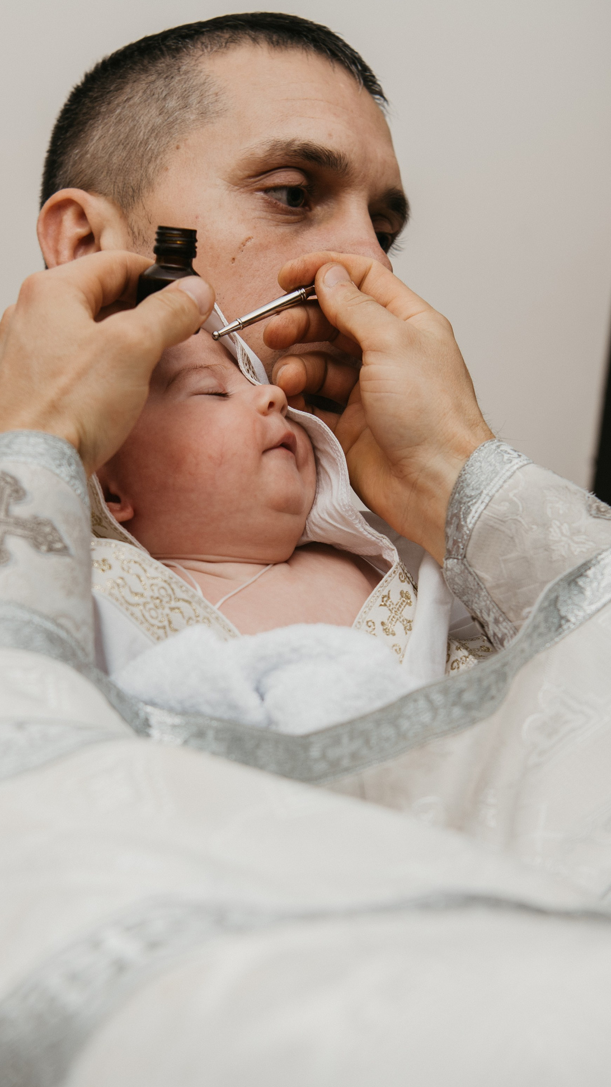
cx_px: 261
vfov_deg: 28.2
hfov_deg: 16.1
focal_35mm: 75
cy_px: 570
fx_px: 2161
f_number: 4
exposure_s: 1/160
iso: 125
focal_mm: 45
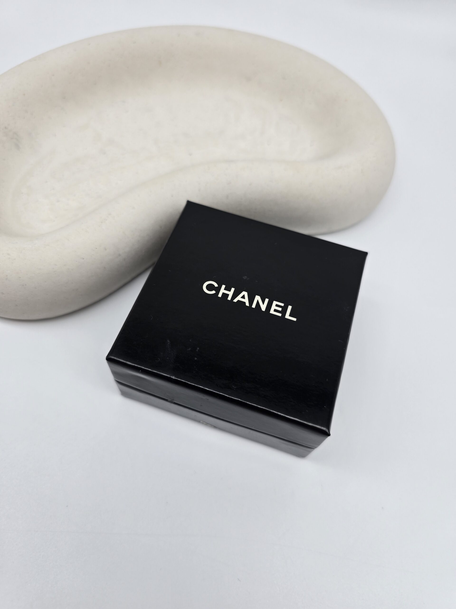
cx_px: 228
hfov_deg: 58.9
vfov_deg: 73.9
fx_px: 404
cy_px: 304
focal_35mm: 23
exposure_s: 1/64
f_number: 1.7
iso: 12
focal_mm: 6.3
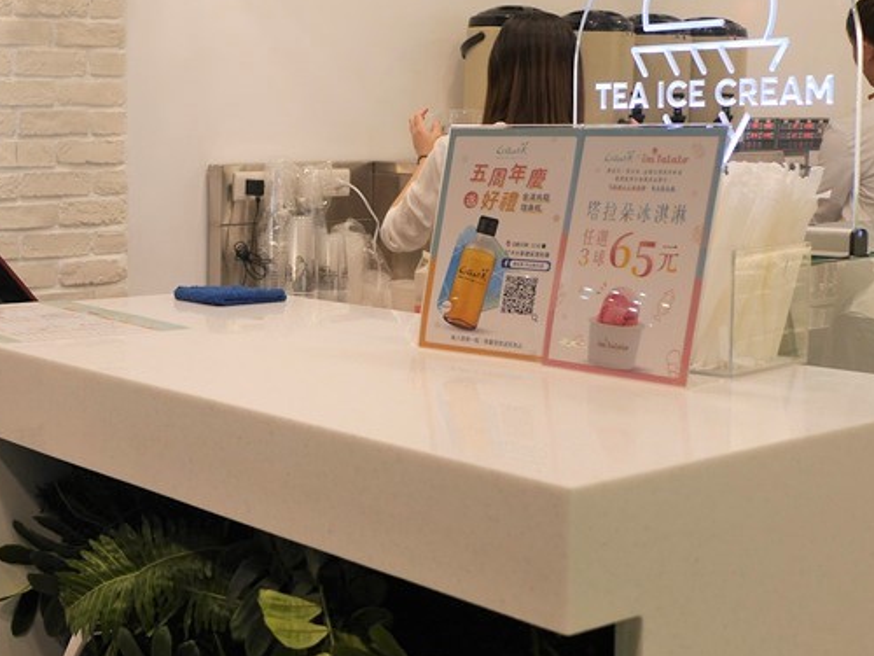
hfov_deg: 31.4
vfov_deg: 24.4
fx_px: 1515
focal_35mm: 60
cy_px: 283
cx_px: 177
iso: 200
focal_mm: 15
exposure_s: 1/160
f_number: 2.2
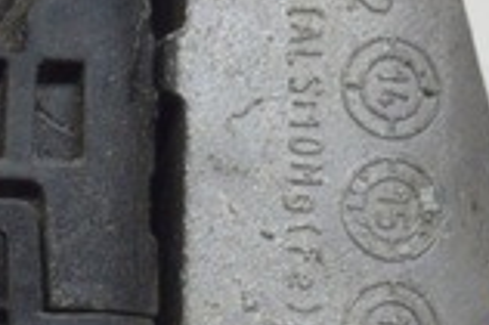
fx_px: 3704
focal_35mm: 273
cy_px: -246
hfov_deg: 7.4
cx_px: -368
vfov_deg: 5.0
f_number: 5.6
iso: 400
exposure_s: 1/20
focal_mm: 28
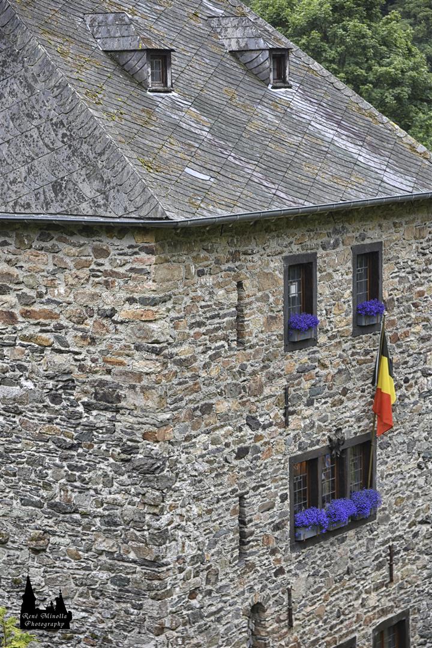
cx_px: 216
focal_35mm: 105
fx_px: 1890
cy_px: 324
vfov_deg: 19.5
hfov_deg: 13.0
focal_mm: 70
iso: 200
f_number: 4
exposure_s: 1/200
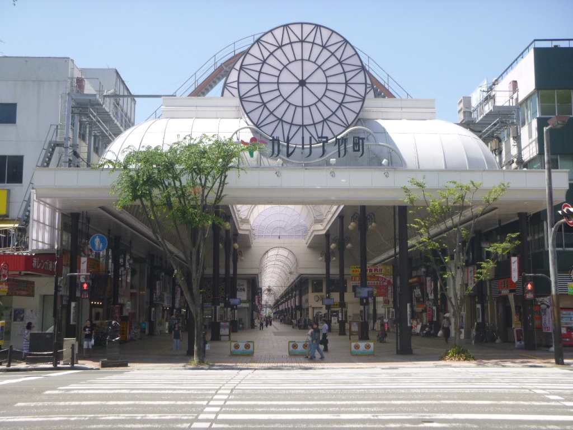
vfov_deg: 32.9
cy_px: 215
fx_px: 728
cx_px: 286
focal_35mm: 44
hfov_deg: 42.9
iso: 100
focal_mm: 7.9
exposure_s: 1/250
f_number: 4.7
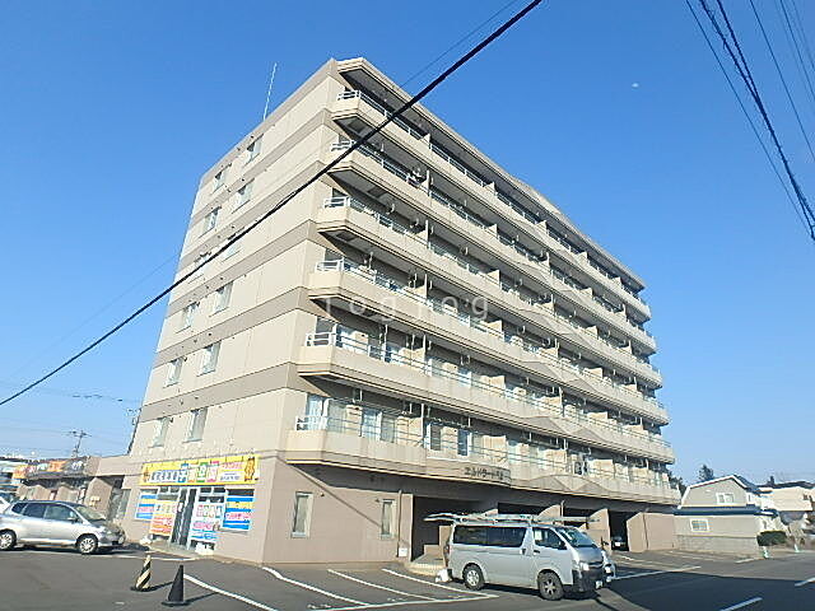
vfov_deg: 63.4
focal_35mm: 21
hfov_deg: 79.0
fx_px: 494
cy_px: 306
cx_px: 408
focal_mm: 3.7
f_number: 3.5
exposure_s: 1/800
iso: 125
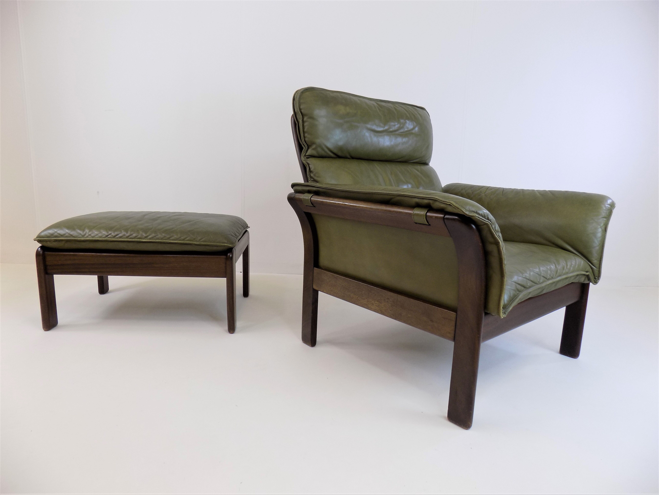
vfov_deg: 58.9
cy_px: 248
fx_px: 438
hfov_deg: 73.9
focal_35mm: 23
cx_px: 330
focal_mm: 4
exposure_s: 1/30
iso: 80
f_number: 3.1
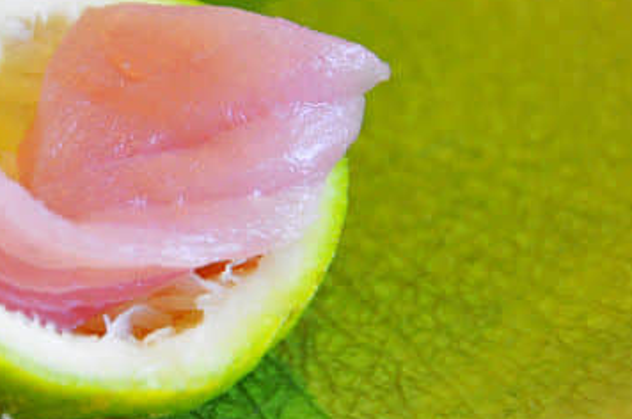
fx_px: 5432
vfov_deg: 4.4
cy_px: 145
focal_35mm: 310
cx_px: 158
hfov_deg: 6.7
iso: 1600
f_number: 5.6
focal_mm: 105
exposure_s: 1/13
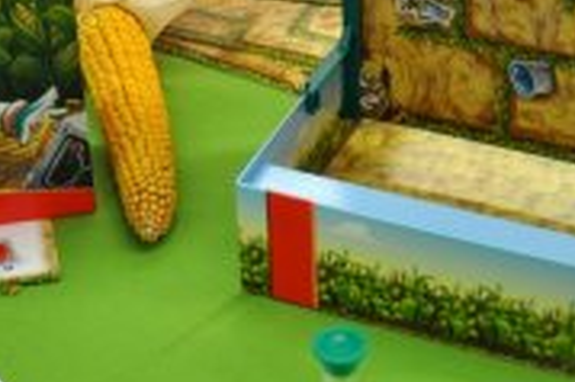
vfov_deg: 12.7
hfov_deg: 19.0
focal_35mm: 107
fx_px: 1714
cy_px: 122
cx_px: 196
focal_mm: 25
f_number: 4
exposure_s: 1/60
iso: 800
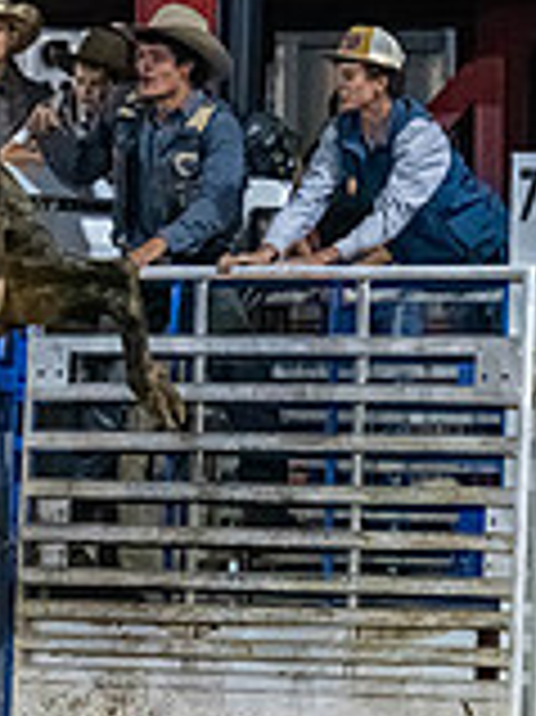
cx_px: -267
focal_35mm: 576
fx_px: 11908
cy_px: 436
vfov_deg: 3.4
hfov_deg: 2.6
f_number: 2.8
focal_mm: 150
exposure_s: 1/800
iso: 6400
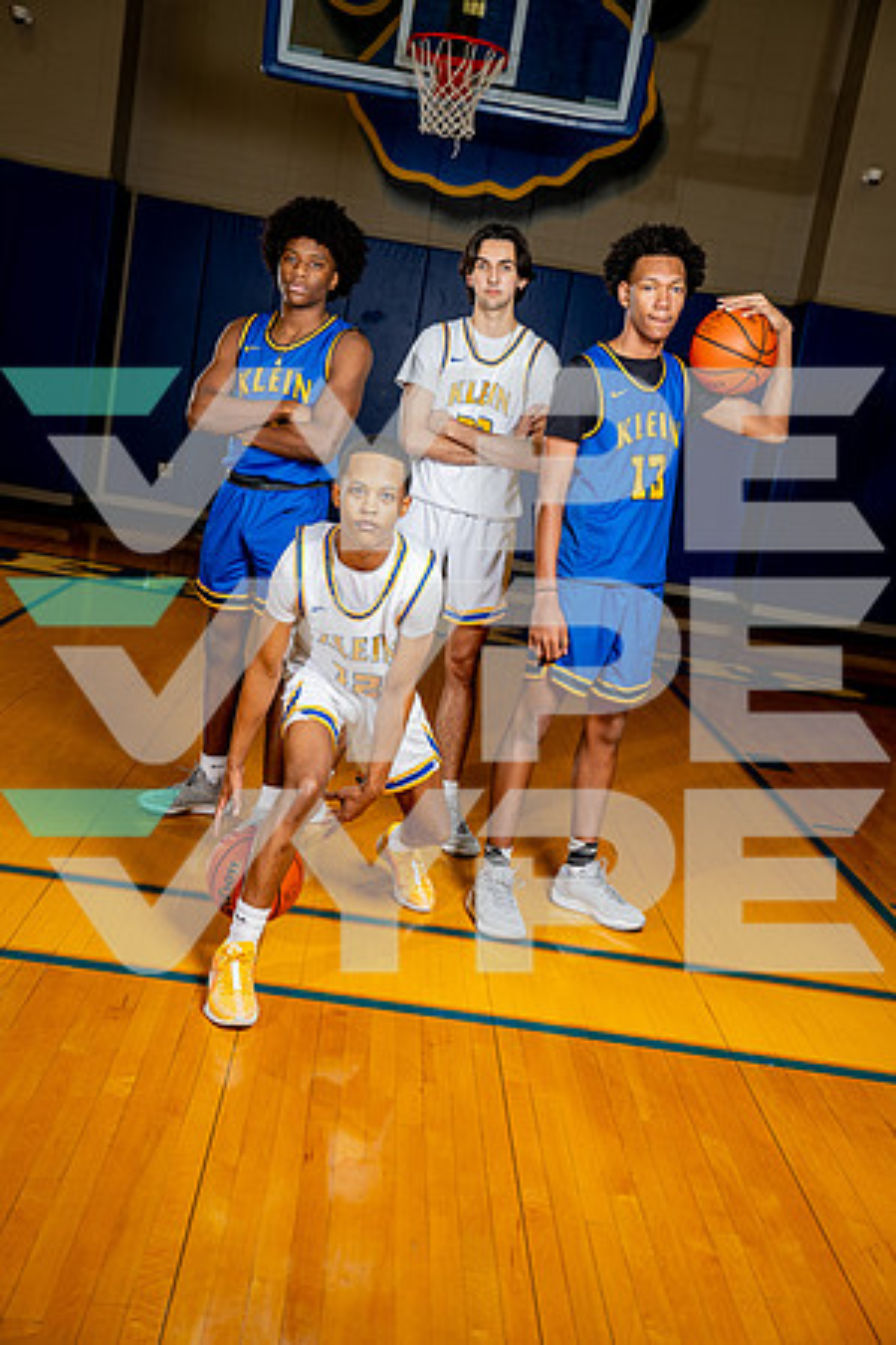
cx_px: 448
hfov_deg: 33.4
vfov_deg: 48.5
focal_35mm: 40
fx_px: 1493
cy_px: 672
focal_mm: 40
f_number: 4
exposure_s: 1/250
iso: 160
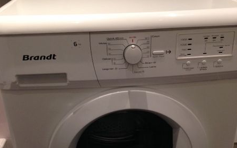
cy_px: 112
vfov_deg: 27.0
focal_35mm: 47
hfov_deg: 42.7
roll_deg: +1.7
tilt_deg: -31.0
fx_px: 303
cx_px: 118
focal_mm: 4.12
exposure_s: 1/20
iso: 100
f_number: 2.4
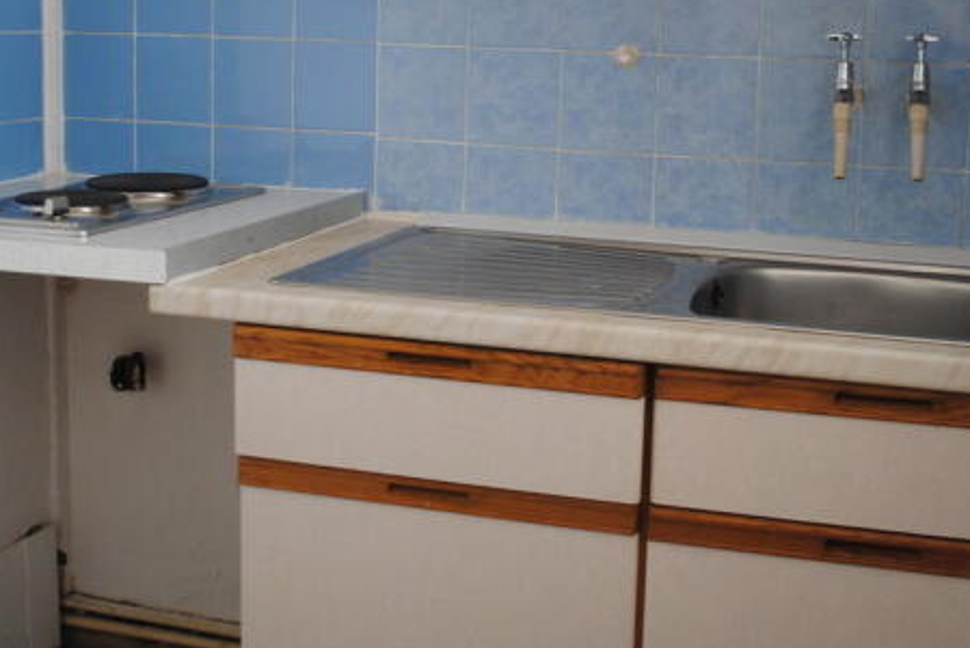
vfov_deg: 27.8
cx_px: 530
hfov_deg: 41.0
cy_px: 185
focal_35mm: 48
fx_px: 1294
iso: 200
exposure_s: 1/30
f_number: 4
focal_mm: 22
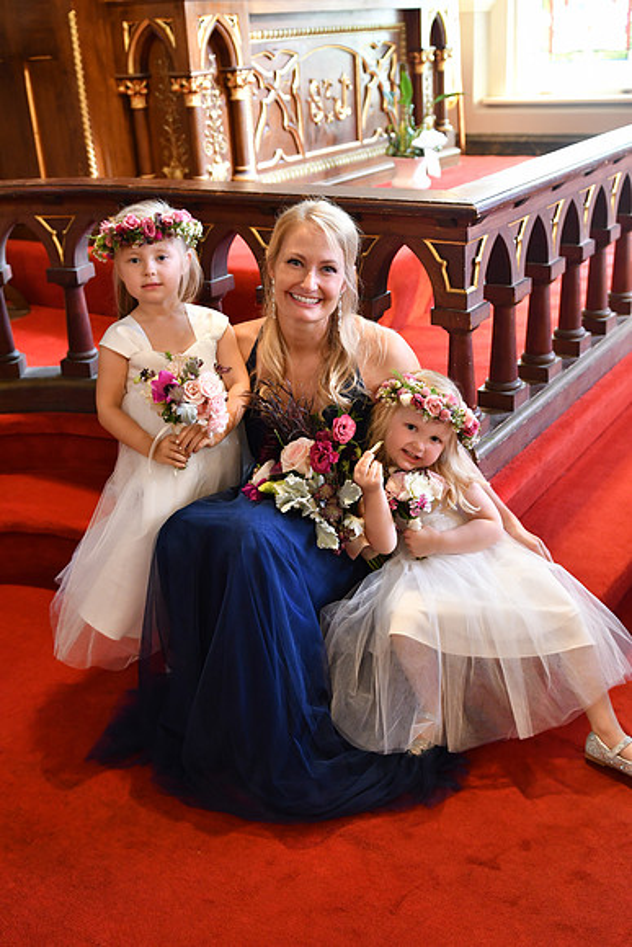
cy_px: 474
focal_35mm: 36
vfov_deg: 53.1
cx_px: 316
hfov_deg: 36.9
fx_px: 947
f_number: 2.8
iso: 1250
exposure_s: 1/40
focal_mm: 24
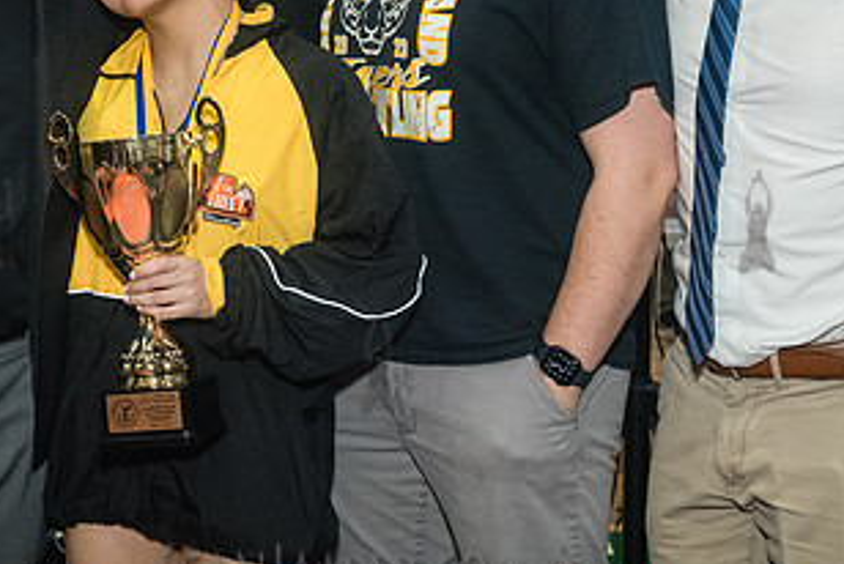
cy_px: 124
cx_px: 259
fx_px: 1971
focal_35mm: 84
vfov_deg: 16.2
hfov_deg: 24.0
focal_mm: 35
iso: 4000
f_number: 5.6
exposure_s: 1/200
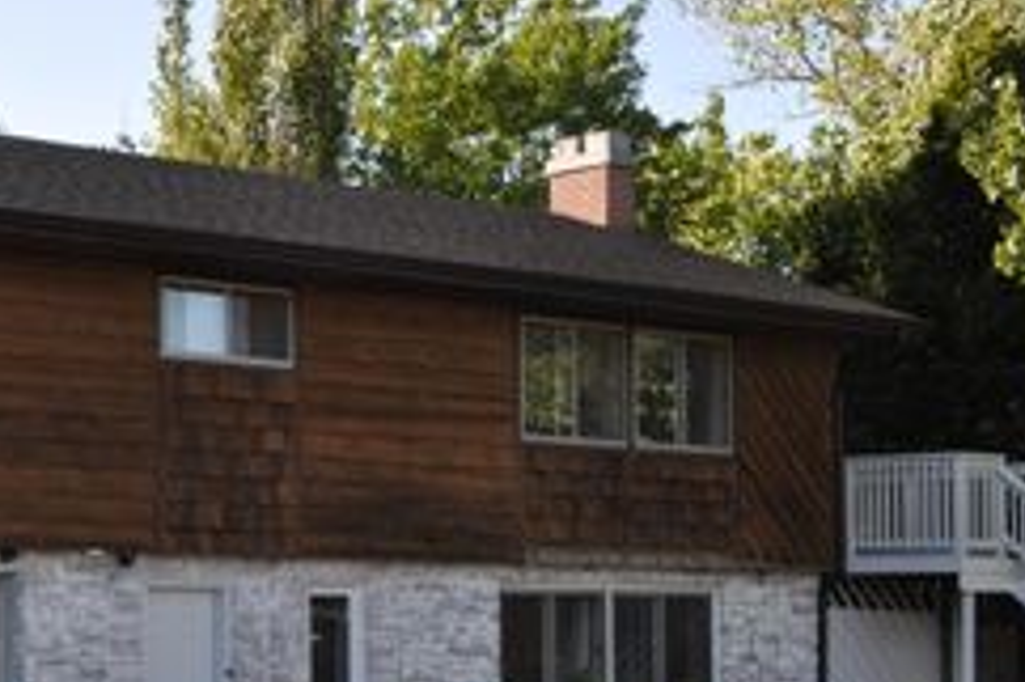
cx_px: 157
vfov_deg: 14.6
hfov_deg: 21.6
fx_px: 2646
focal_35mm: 93
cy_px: 563
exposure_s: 1/200
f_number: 7.1
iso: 200
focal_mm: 30
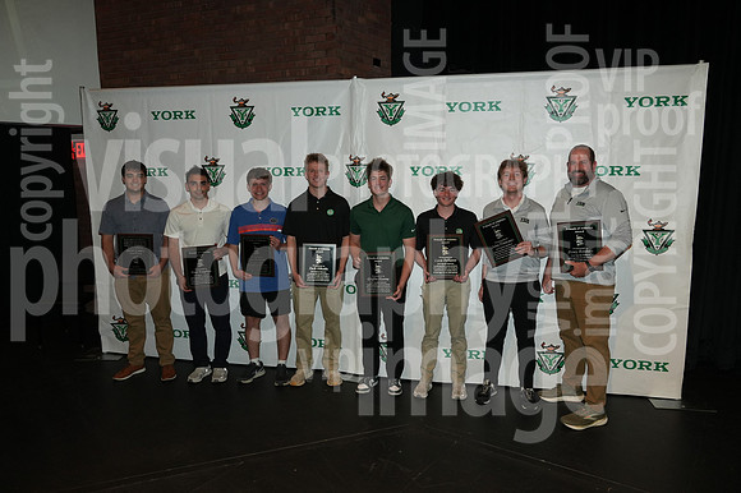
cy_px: 246
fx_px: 555
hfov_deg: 67.4
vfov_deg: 47.9
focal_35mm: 27
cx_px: 370
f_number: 8
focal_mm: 18
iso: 1000
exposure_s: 1/80
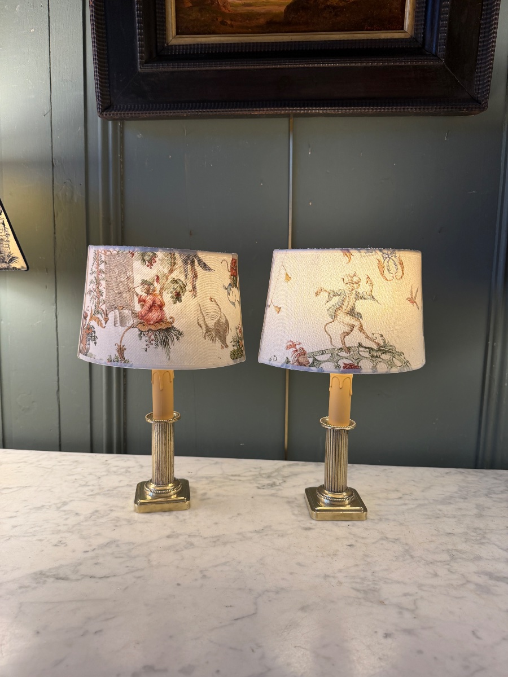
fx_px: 470
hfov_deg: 56.8
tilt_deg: -5.5
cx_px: 254
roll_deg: -1.4
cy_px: 338
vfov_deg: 71.6
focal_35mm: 24
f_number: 1.78
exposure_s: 1/100
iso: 125
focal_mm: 6.76
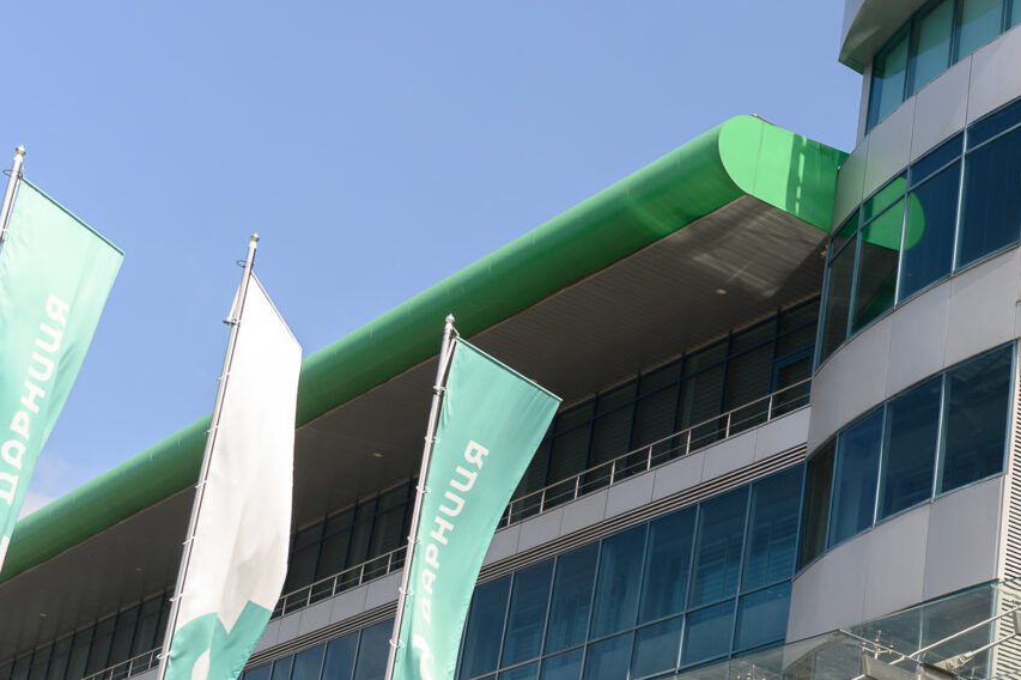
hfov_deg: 25.2
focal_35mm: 72
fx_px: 2041
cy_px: 616
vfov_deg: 18.6
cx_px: 1236
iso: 100
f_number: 5
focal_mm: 24
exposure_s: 1/500
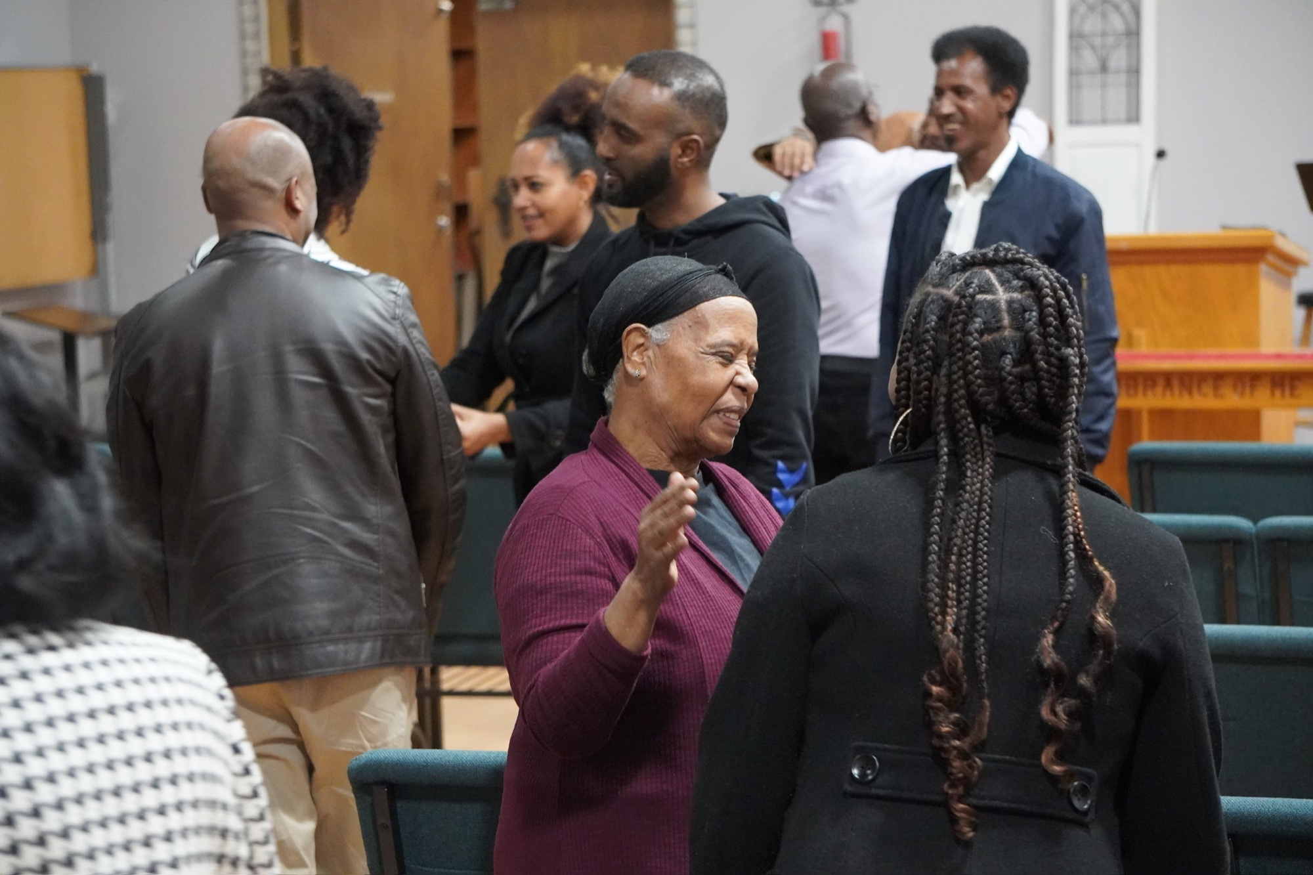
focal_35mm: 111
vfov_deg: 12.3
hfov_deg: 18.4
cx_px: 656
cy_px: 438
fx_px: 4048
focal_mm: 74
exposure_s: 1/80
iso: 6400
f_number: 5
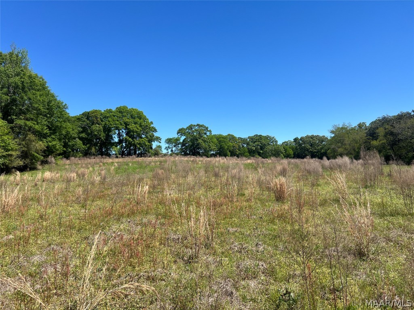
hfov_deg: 67.3
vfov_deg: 53.1
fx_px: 311
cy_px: 155
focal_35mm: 26
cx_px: 207
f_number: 1.5
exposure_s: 1/3571
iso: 50
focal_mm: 5.7
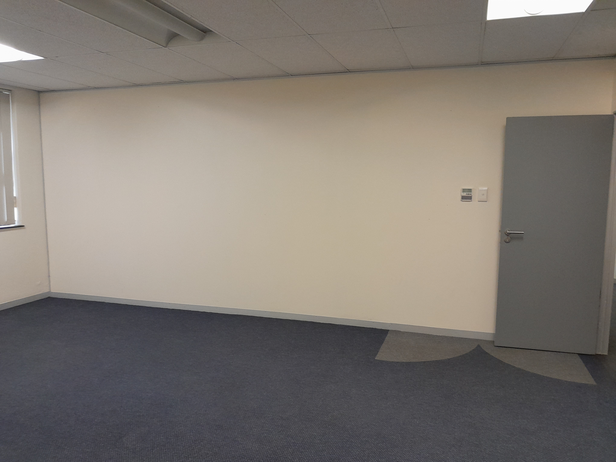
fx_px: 480
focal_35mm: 27
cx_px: 308
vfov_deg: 51.4
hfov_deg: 65.3
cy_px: 231
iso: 250
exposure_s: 1/50
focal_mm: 4
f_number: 1.8
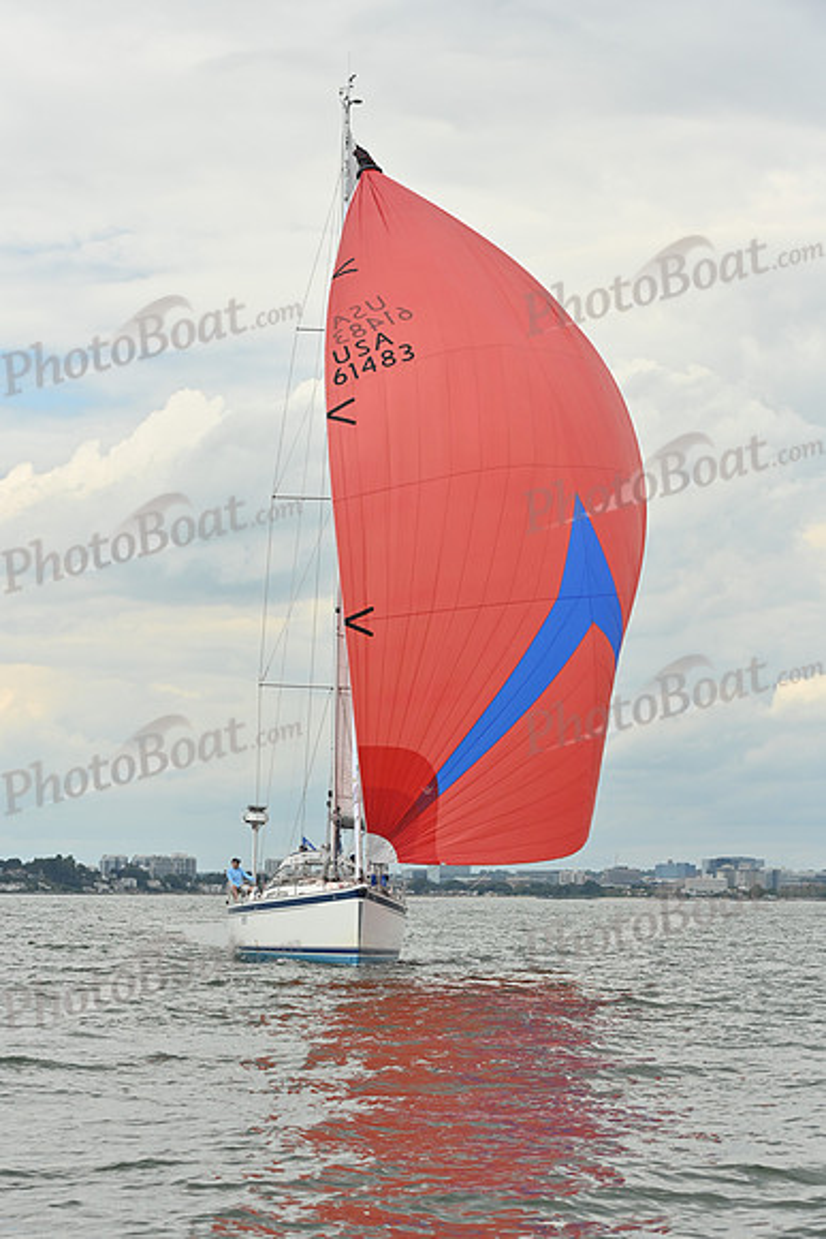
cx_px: 413
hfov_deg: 17.1
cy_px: 620
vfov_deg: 25.4
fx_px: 2751
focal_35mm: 80
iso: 320
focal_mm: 80
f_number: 6.3
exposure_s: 1/1250
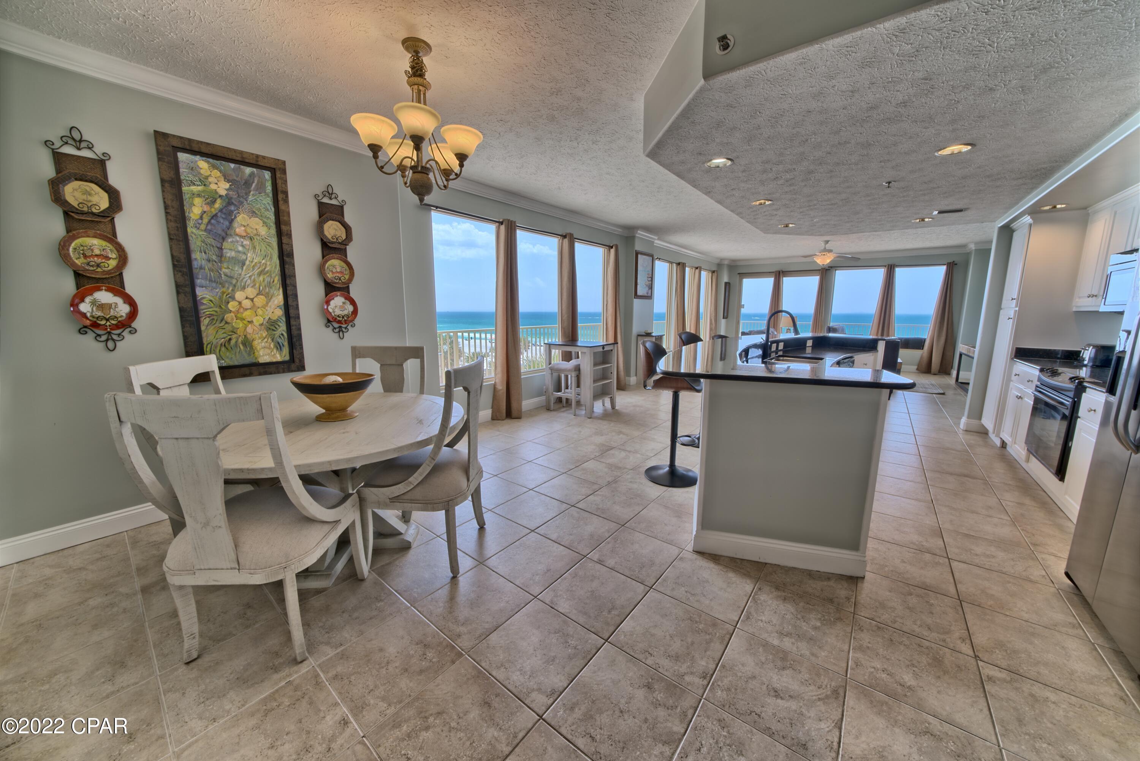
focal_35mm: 12
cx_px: 570
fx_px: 380
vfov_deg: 90.0
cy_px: 380
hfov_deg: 112.6
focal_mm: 12
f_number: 19
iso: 200
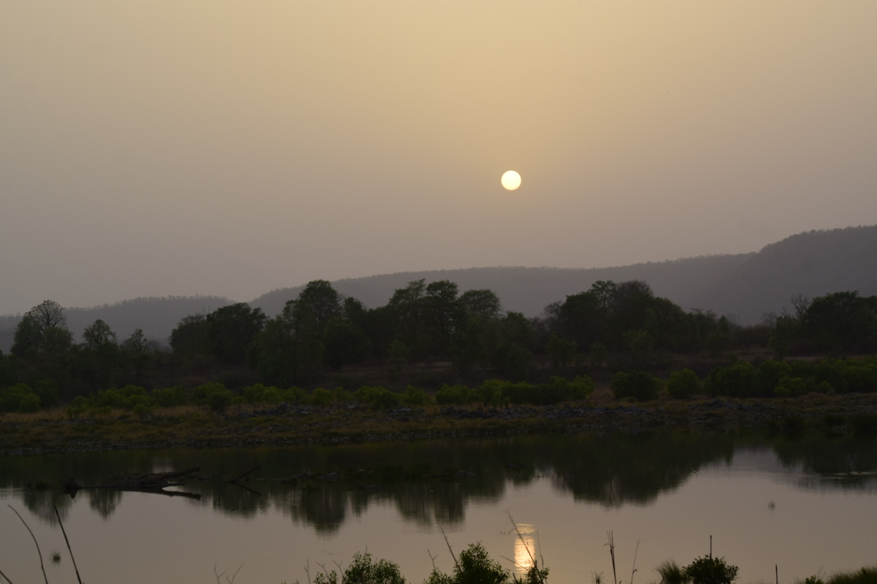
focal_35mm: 82
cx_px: 438
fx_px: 2010
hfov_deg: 24.6
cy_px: 292
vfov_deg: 16.6
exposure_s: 1/100
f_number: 8
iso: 100
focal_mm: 55
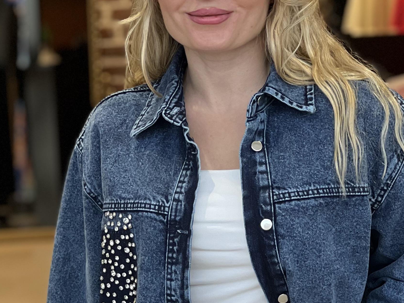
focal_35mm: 185
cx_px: 220
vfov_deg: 8.0
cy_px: 222
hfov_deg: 10.7
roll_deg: +0.5
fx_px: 2159
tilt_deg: -9.7
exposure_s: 1/100
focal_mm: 9
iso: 80
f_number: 2.8
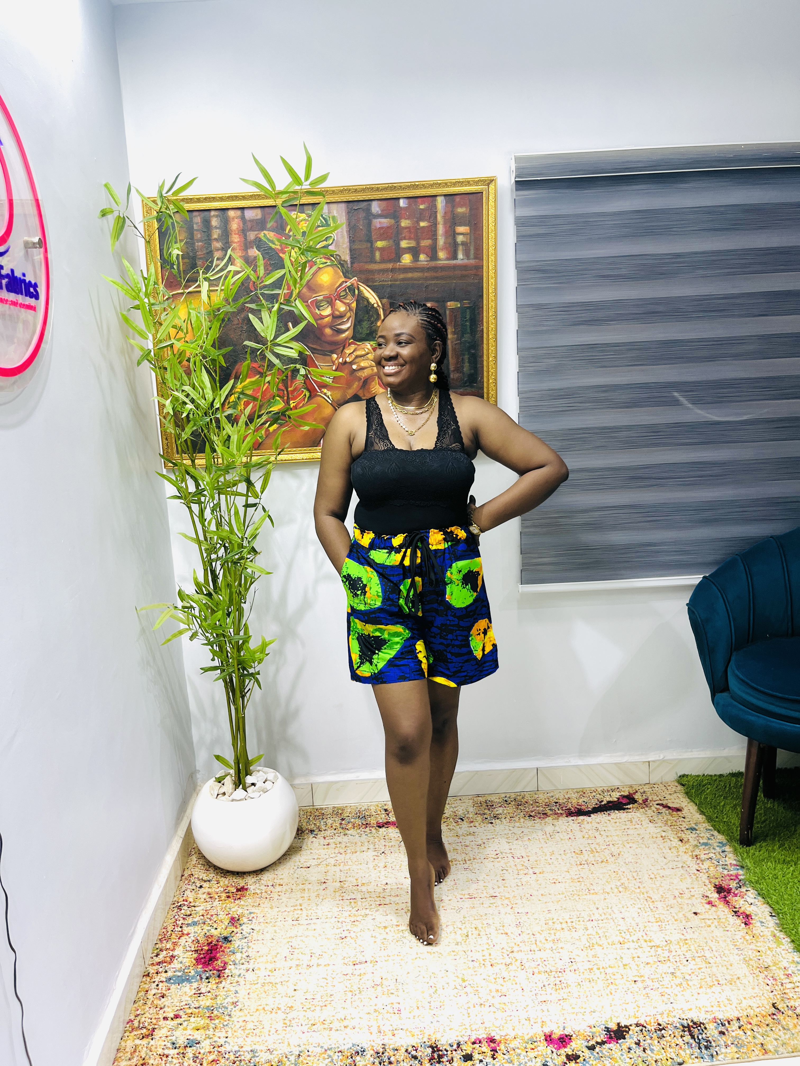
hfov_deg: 53.1
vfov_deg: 67.3
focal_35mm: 26
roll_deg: +4.2
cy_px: 533
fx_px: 801
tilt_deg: -10.9
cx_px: 400
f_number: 1.6
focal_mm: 5.1
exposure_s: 1/100
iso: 50
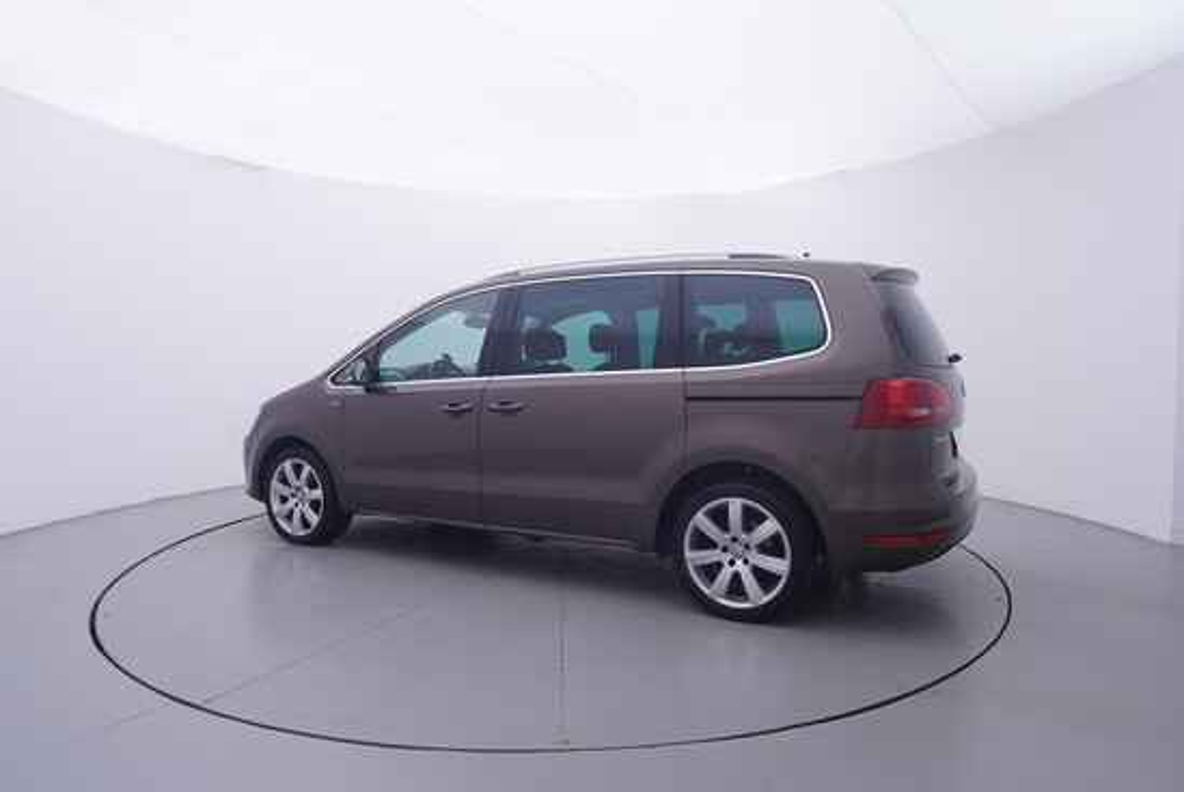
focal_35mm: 22
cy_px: 396
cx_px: 592
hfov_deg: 77.3
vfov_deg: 56.2
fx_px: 741
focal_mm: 15
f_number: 5
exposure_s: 1/80
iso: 200
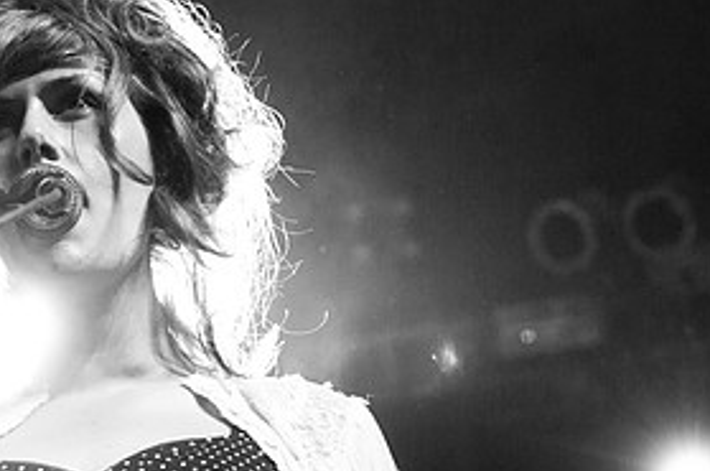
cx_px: 158
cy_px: 337
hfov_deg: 18.6
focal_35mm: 109
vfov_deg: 12.5
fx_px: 2147
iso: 1250
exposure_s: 1/250
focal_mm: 35
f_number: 3.8
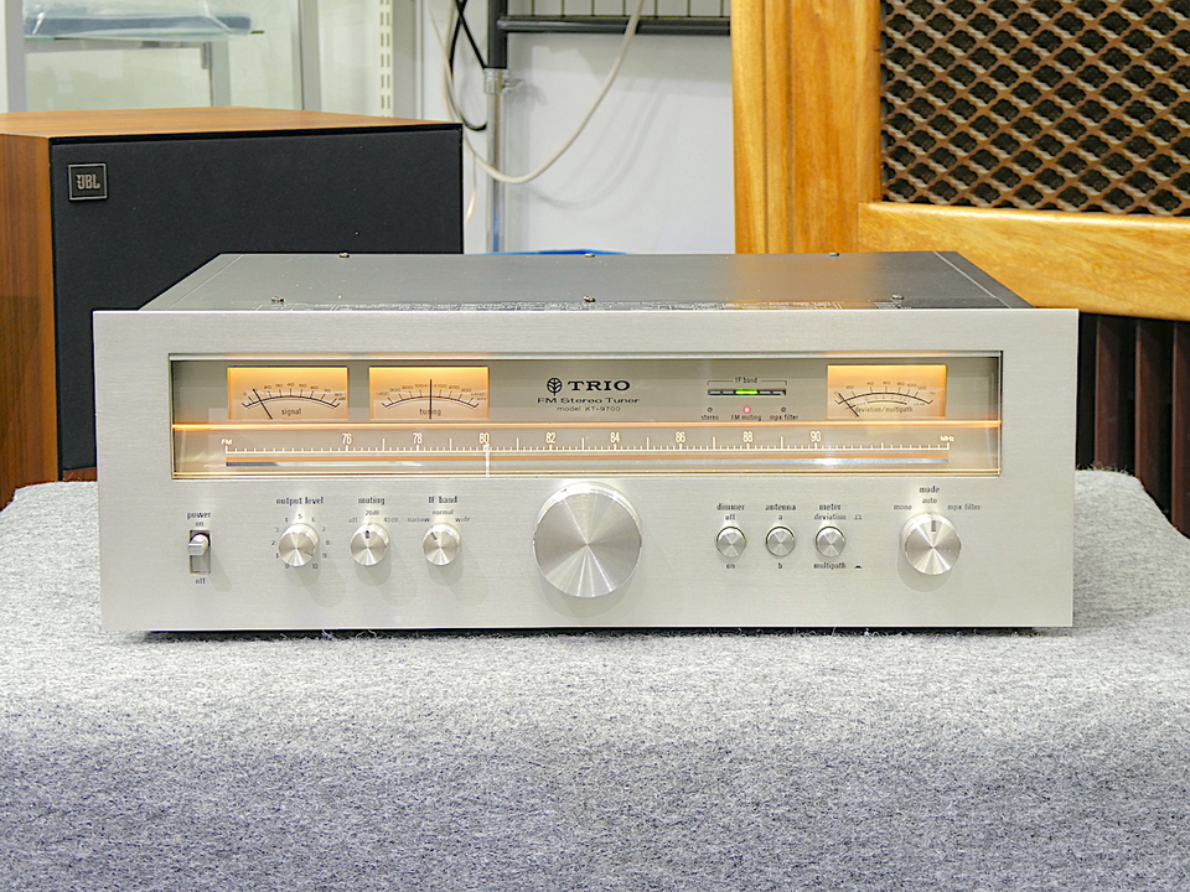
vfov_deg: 18.7
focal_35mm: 79
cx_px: 595
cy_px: 446
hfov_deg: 24.7
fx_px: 2716
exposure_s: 1/1.3
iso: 100
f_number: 4.7
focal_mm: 14.1
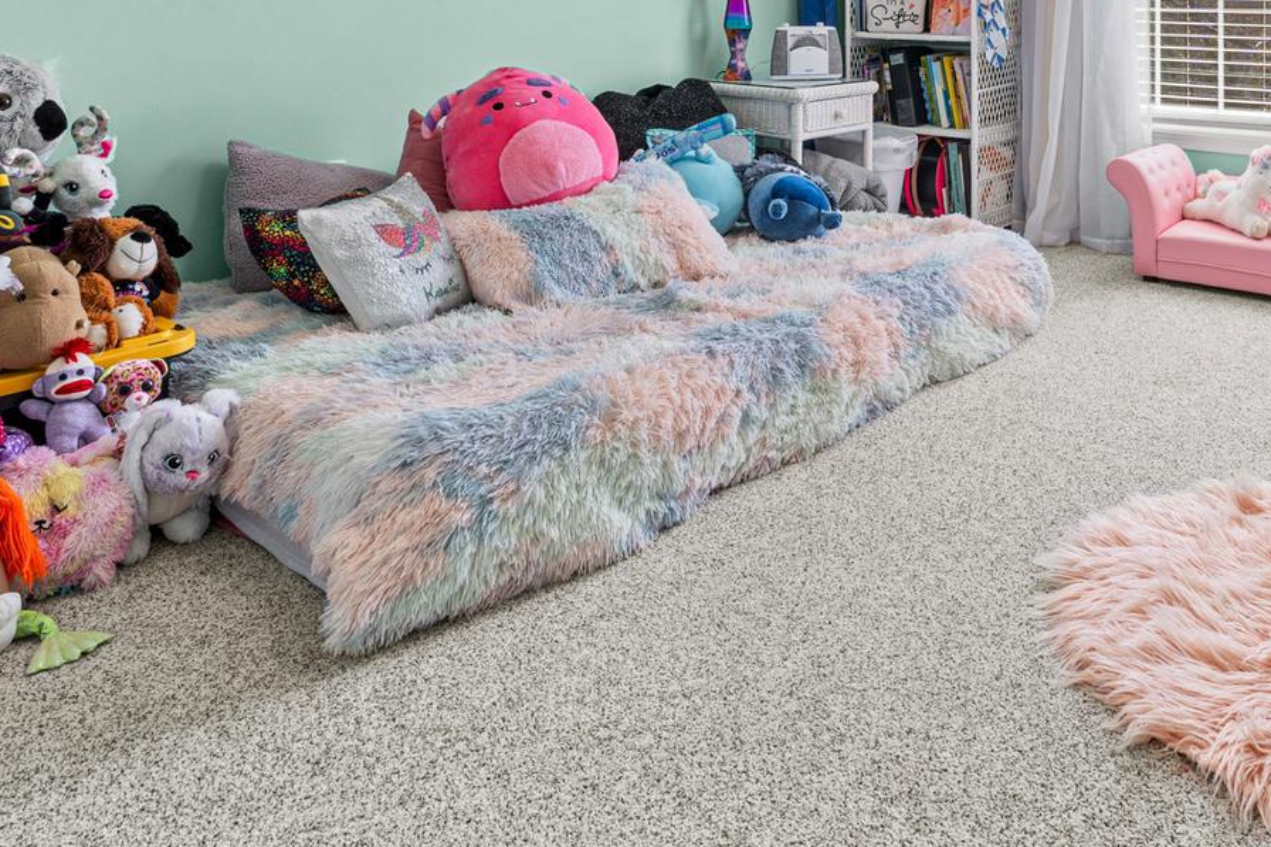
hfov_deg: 56.5
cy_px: -45
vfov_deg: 36.0
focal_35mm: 32
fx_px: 1129
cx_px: 912
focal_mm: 14
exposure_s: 1/10
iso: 250
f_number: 9
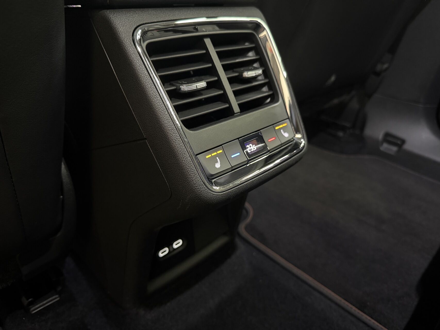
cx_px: 220
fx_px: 305
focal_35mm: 24
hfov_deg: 71.6
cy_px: 165
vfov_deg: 56.8
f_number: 1.78
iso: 1250
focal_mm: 6.76
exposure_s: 1/25
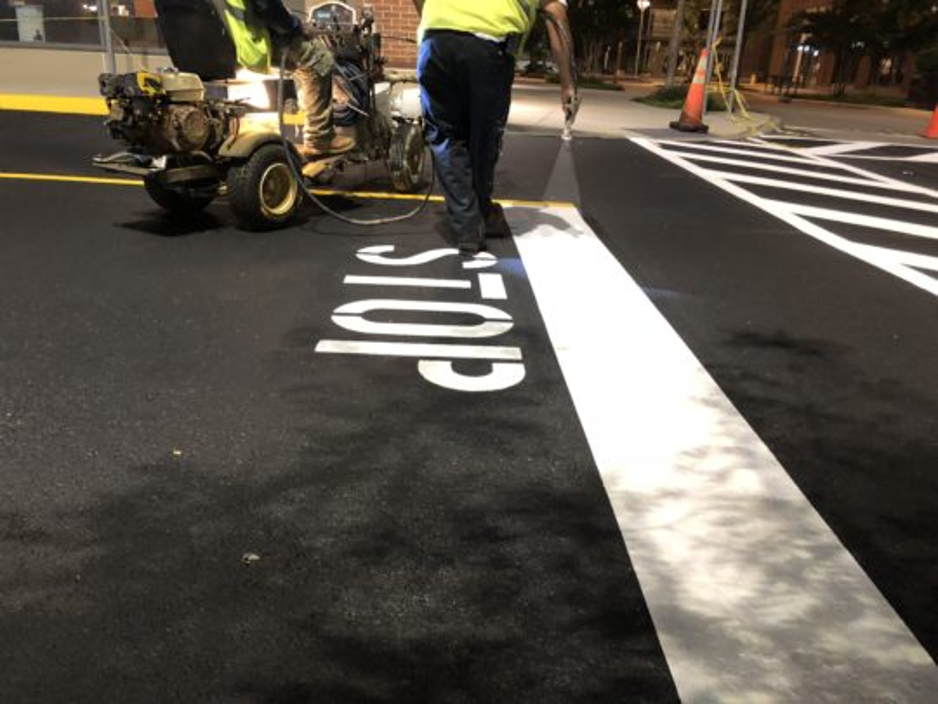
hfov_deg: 63.4
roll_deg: -2.8
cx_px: 469
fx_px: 759
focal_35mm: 28
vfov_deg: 49.7
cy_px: 352
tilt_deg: -21.3
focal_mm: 3.99
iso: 80
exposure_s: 1/7
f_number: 1.8
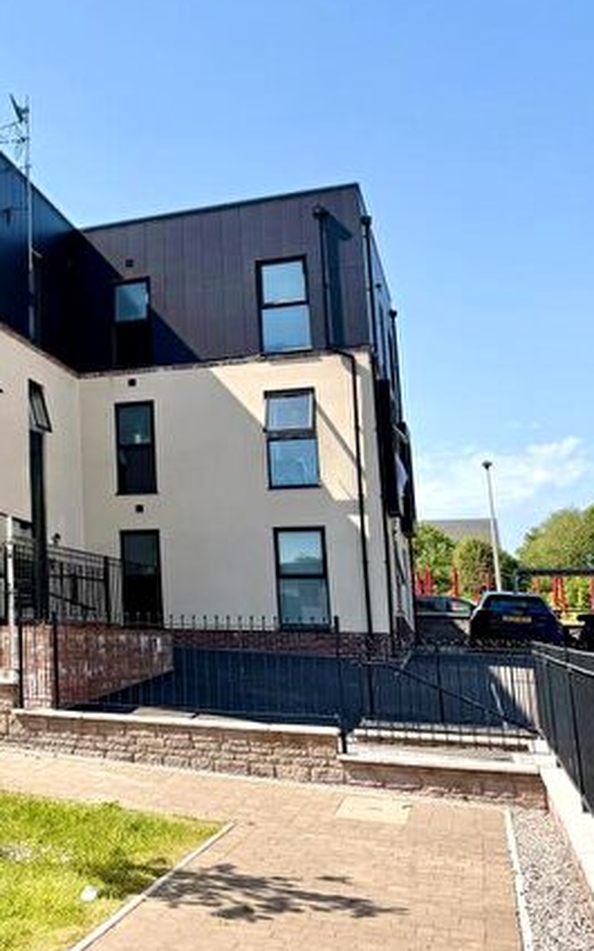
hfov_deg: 26.5
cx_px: -152
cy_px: 414
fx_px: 1088
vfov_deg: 47.1
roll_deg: -0.8
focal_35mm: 42
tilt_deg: +11.2
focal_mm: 6.76
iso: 80
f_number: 1.78
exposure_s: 1/4405
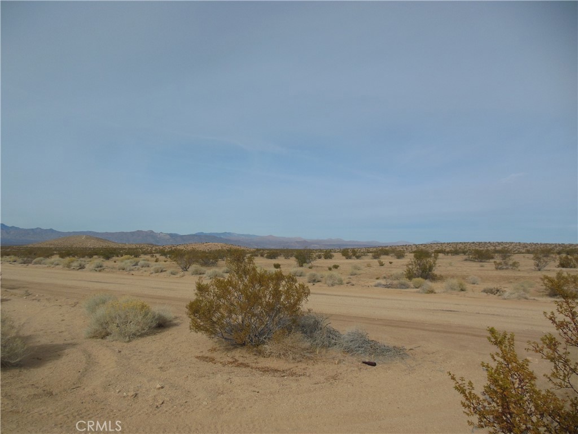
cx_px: 289
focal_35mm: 25
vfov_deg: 54.9
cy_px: 217
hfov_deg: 69.4
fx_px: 417
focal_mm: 4.5
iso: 125
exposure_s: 1/800
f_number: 6.4
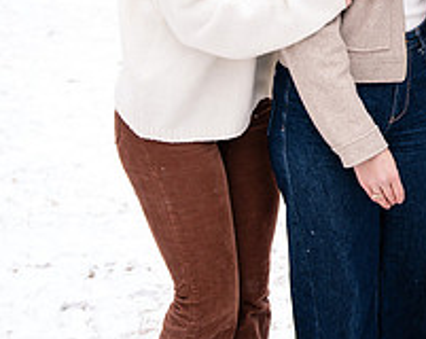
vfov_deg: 15.7
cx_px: 543
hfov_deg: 18.8
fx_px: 1195
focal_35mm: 95
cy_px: -39
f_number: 3.2
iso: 400
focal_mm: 35
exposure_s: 1/250
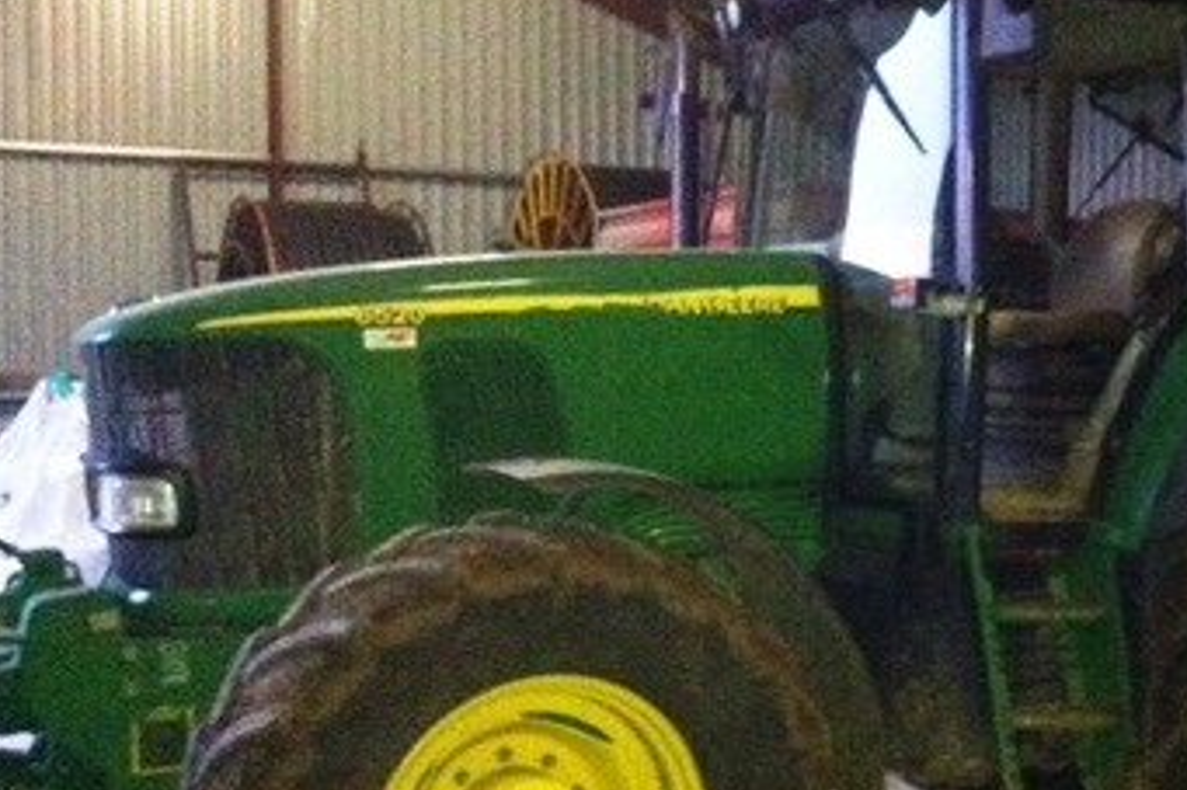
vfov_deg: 23.3
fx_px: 1911
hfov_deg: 34.1
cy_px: 445
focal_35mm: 58
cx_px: 828
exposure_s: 1/15
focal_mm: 3.85
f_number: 2.8
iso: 1000
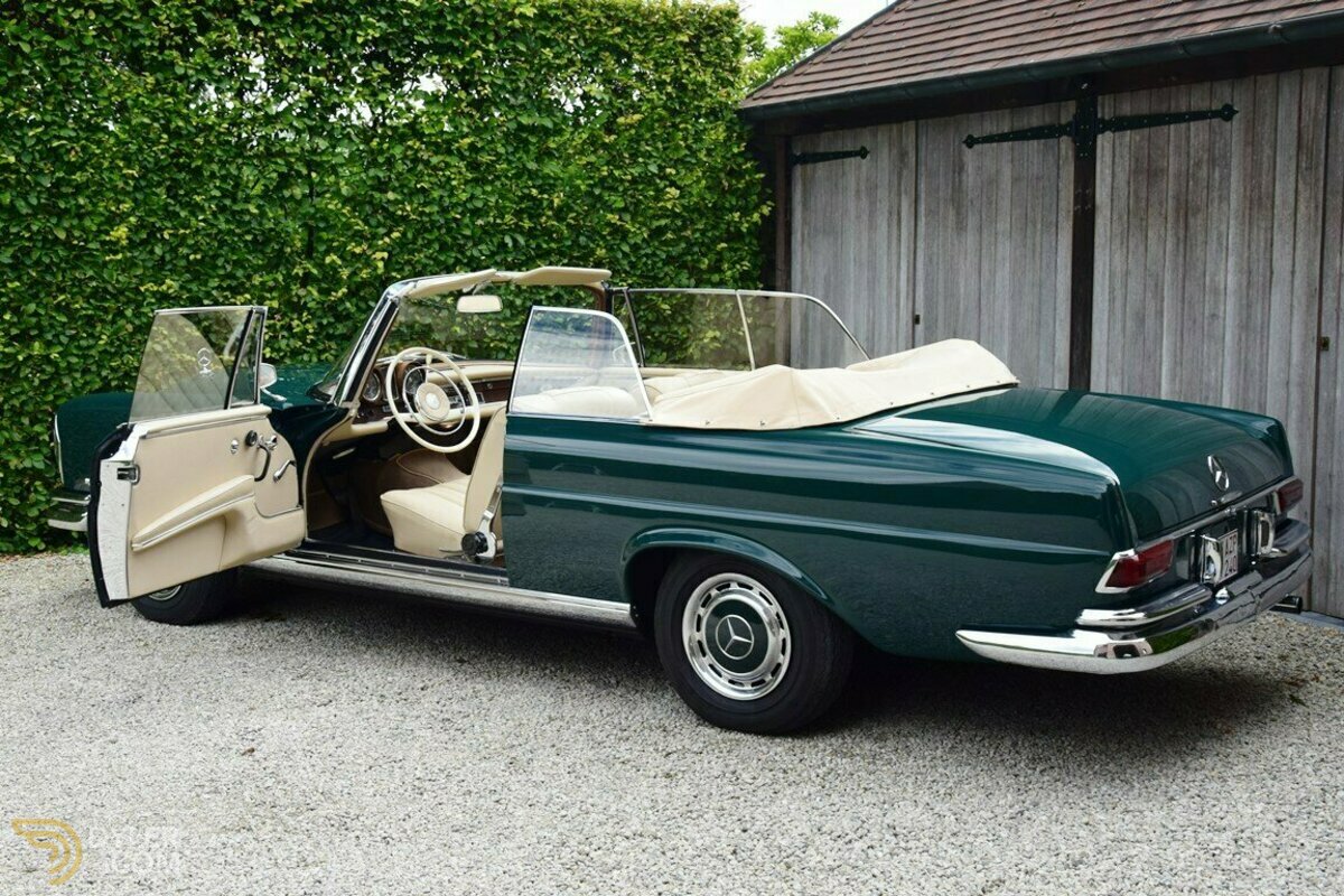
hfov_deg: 51.3
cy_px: 448
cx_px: 672
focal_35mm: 38
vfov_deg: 35.5
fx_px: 1400
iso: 400
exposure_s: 1/125
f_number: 9
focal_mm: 25
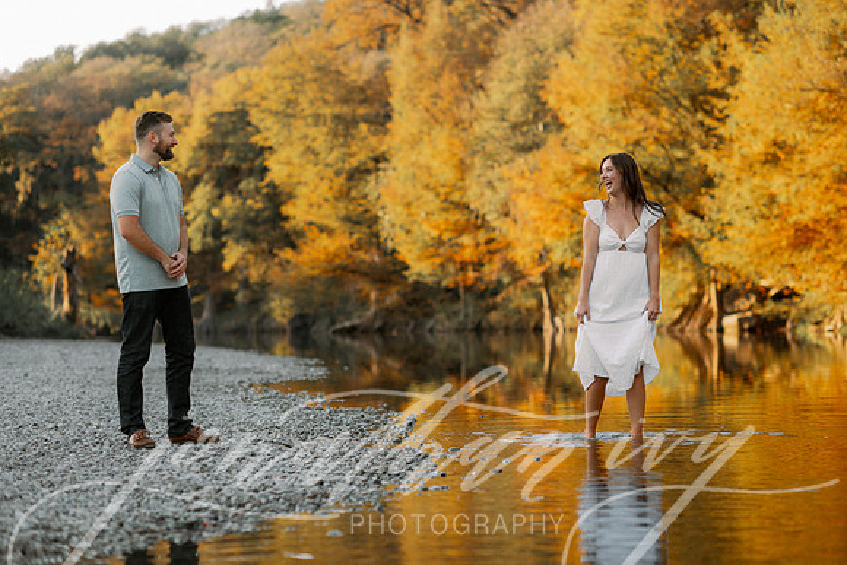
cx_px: 424
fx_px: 2000
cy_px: 282
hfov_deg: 23.9
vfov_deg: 16.1
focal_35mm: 85
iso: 125
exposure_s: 1/250
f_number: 2.2
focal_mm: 85
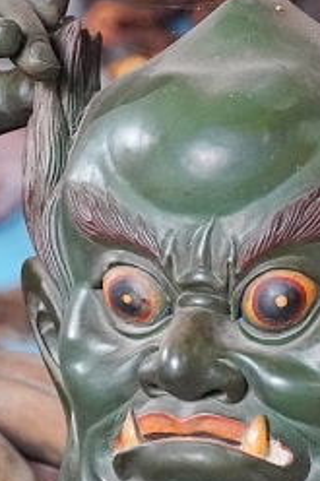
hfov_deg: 5.1
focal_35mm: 266
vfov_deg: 7.7
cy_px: 384
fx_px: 3551
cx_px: -223
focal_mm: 55
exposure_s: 1/160
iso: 3200
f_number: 2.8
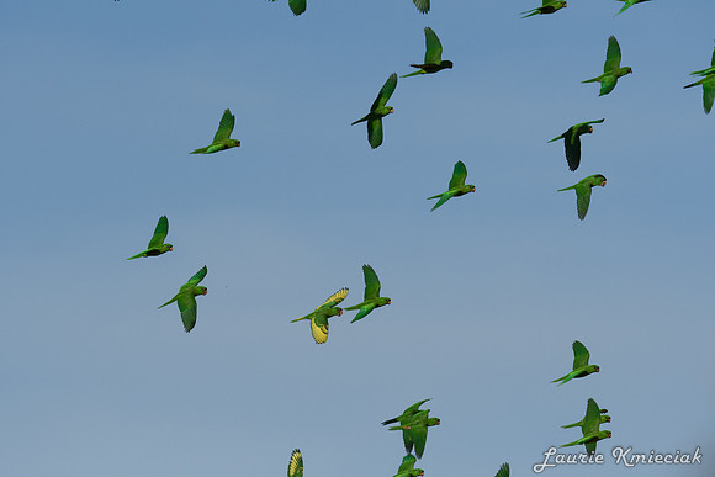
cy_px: 238
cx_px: 358
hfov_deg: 2.7
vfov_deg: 1.8
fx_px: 14899
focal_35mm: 750
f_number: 8
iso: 400
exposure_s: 1/2500
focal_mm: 500
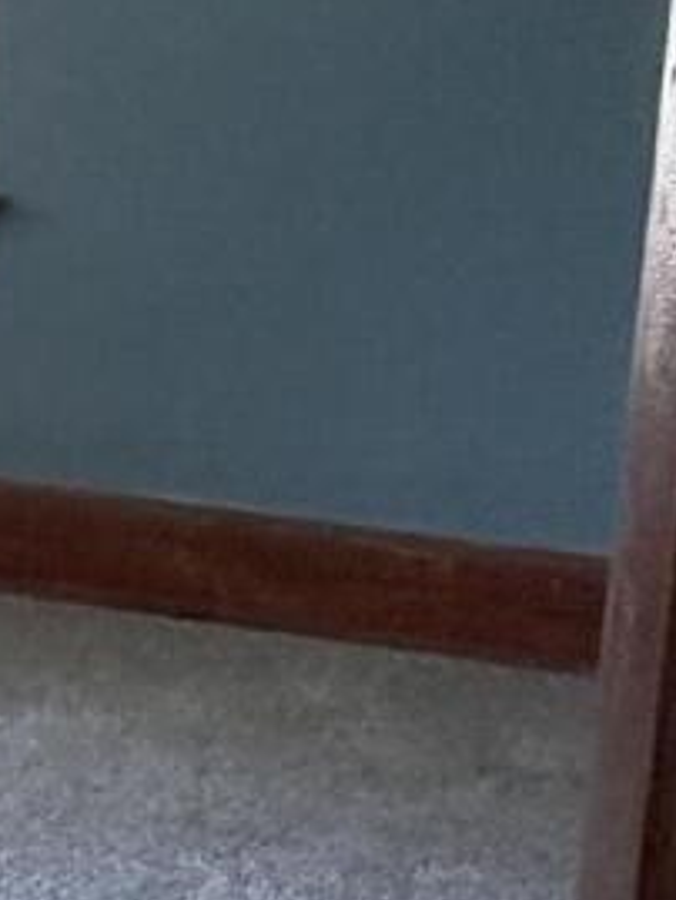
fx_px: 2706
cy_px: 258
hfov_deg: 11.1
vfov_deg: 18.8
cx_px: -1118
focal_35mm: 104
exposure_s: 1/64
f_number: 2.2
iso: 320
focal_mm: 2.22
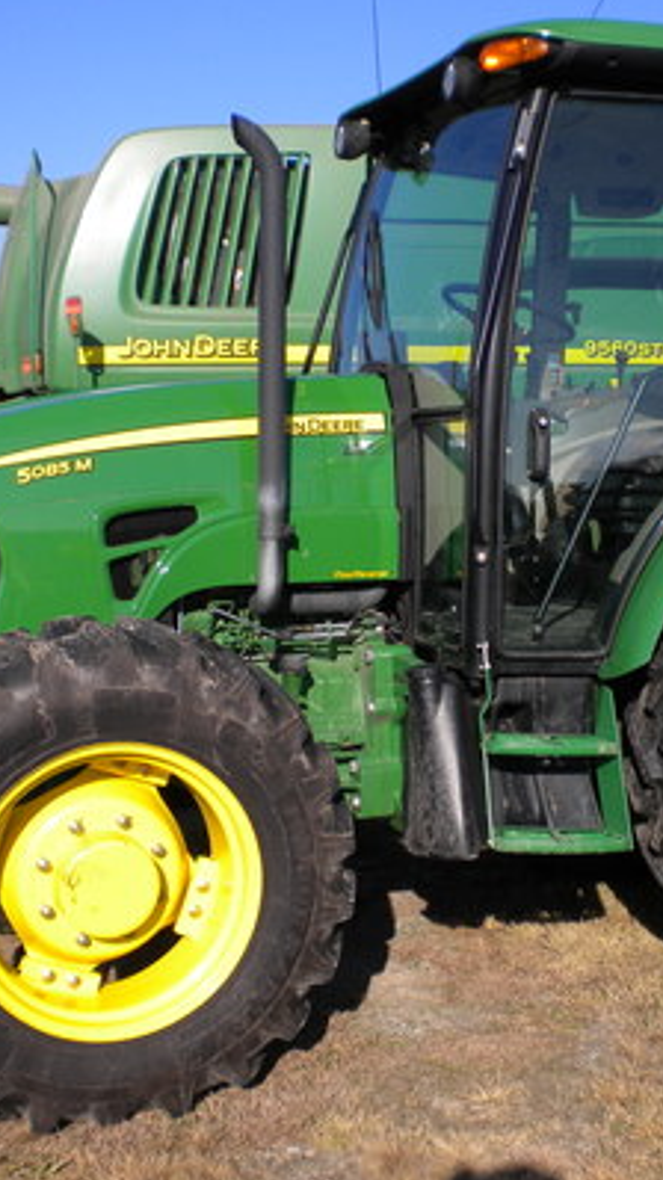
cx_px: 456
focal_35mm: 52
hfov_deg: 22.9
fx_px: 1628
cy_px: 586
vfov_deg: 39.9
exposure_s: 1/617
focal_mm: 6.3
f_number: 4.6
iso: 80
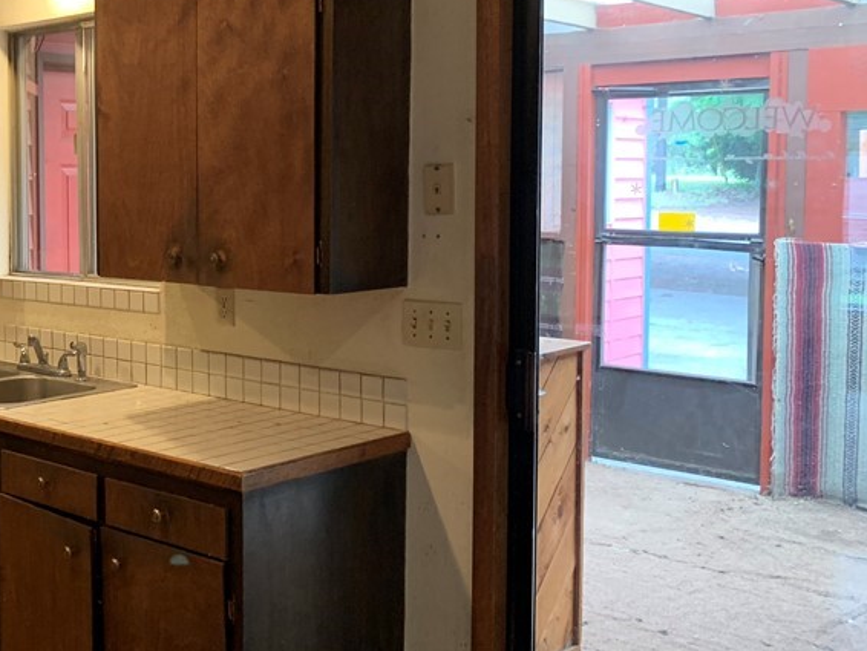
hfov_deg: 38.2
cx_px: 123
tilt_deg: -3.3
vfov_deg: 30.8
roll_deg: -0.3
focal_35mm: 47
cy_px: 271
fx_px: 1178
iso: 320
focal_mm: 4.25
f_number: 1.8
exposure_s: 1/60
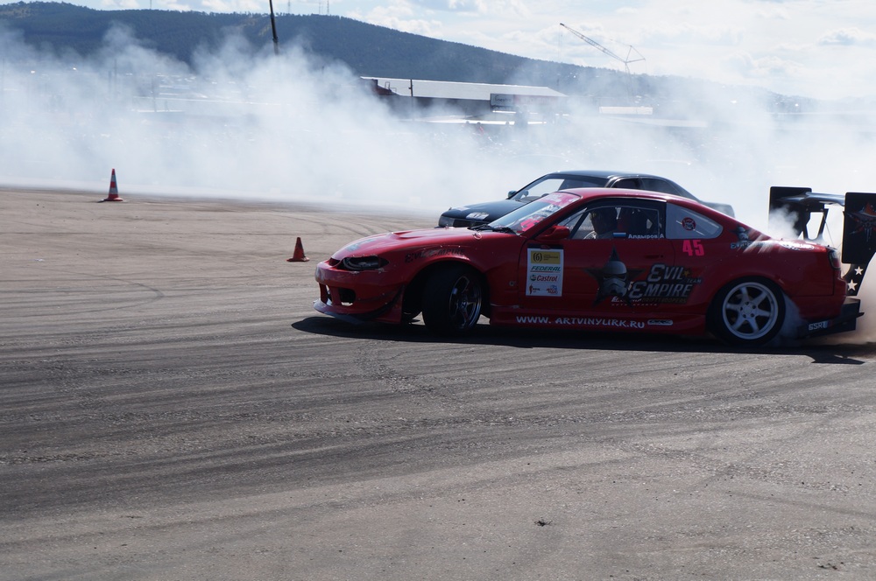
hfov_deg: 24.6
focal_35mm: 82
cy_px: 290
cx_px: 438
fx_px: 2005
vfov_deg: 16.5
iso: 200
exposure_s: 1/640
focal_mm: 55
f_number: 9
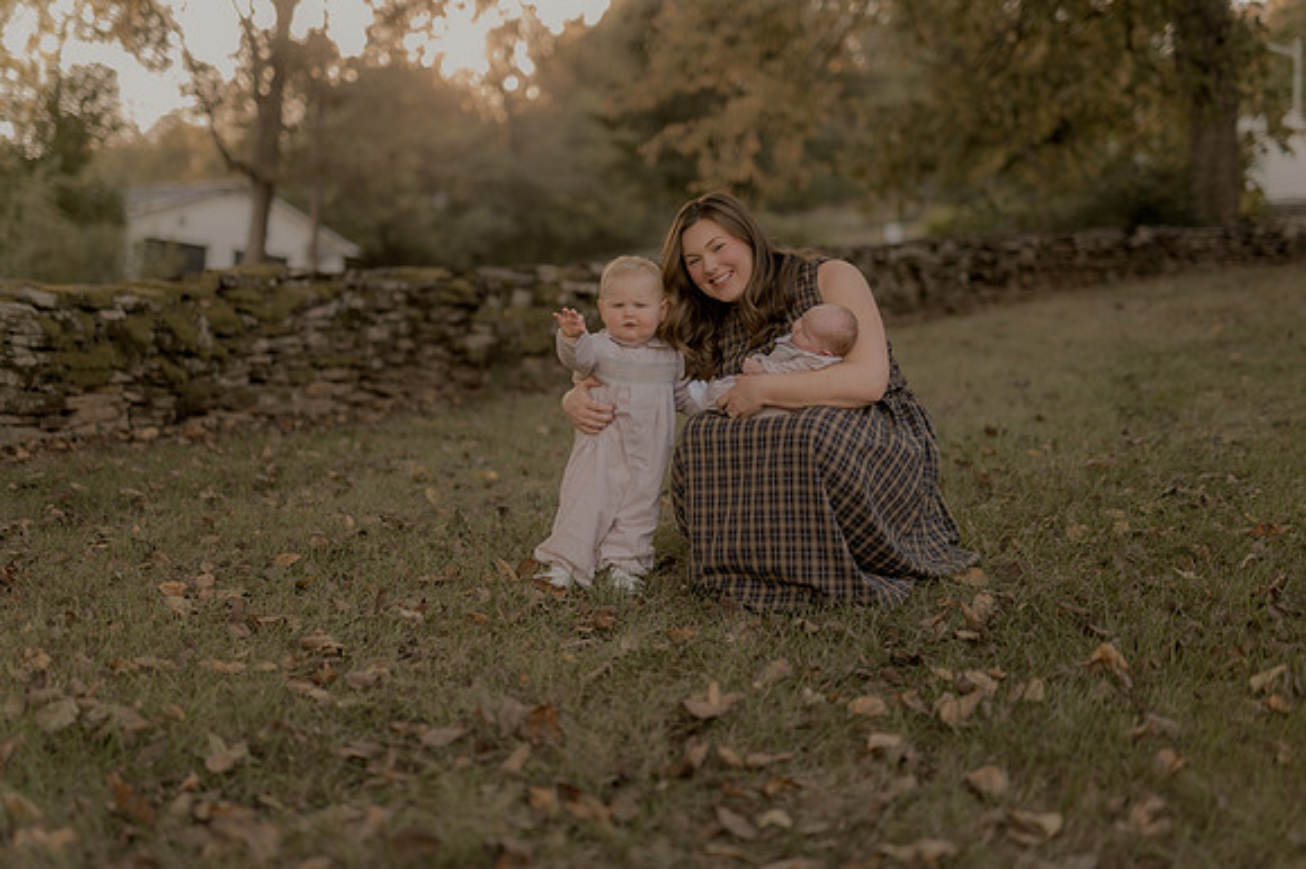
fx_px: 1813
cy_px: 434
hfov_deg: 39.6
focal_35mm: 50
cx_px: 653
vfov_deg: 27.0
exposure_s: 1/500
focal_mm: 50
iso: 160
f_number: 1.8
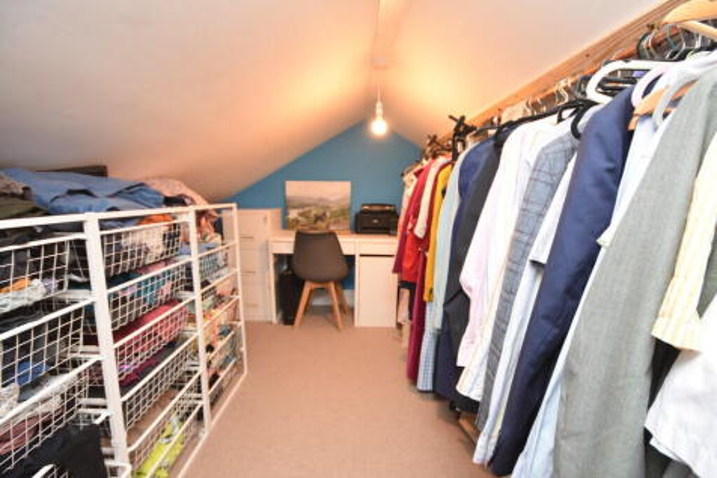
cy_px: 239
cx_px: 358
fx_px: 299
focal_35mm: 15
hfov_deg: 100.4
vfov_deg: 77.3
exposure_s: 1/60
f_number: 4
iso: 1250
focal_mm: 10
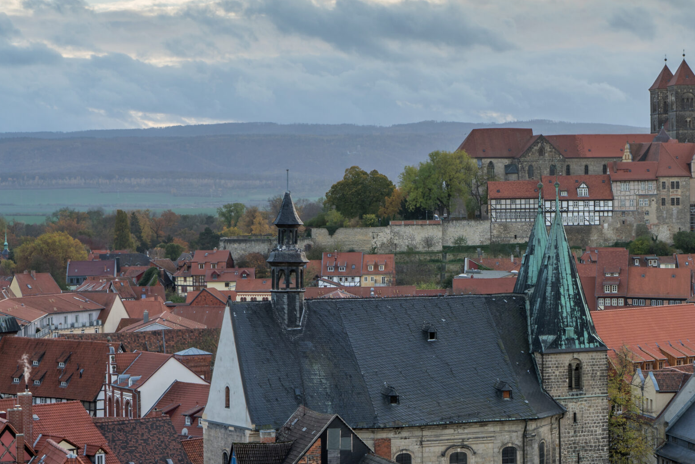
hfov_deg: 17.7
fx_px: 2220
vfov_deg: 11.9
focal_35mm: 115
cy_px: 230
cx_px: 476
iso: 100
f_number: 6.3
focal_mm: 70
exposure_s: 1/100
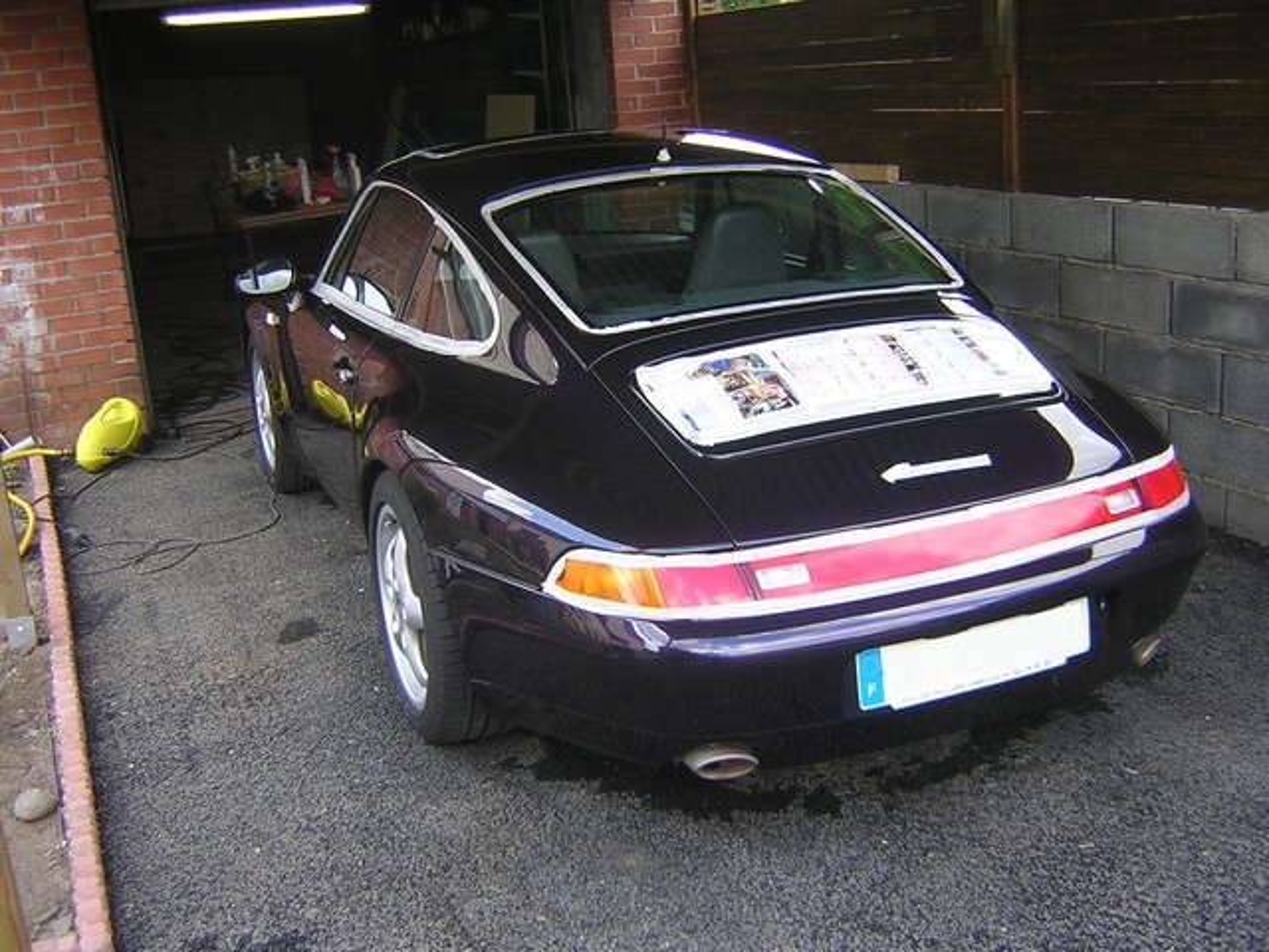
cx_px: 634
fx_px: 1320
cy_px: 476
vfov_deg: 39.7
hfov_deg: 51.4
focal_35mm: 36
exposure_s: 1/118
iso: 100
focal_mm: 4.7
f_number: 2.6
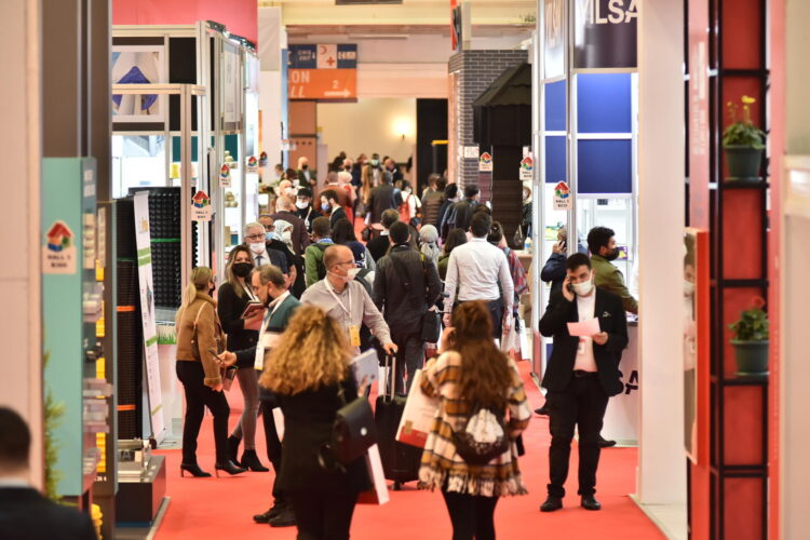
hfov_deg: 14.2
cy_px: 270
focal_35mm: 145
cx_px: 405
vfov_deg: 9.5
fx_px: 3262
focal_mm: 145
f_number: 4
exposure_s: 1/125
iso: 1250
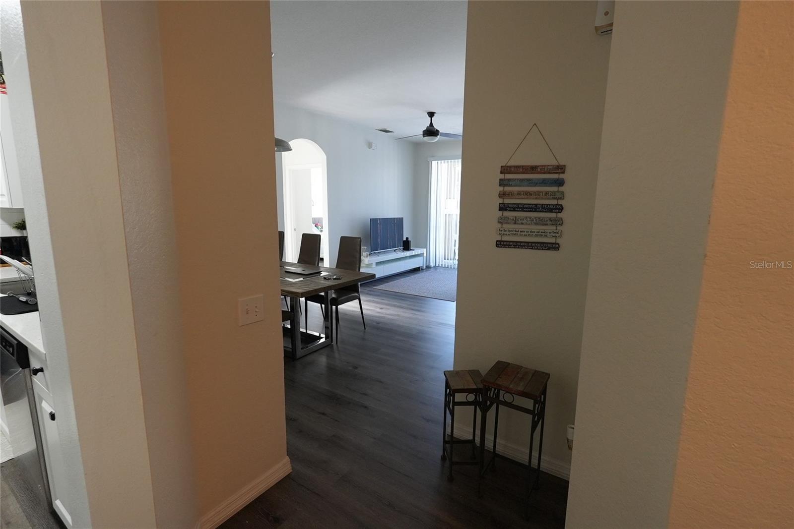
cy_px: 264
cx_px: 397
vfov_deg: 73.8
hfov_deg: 96.7
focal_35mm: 16
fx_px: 353
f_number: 3.2
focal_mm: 11
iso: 1250
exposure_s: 1/160
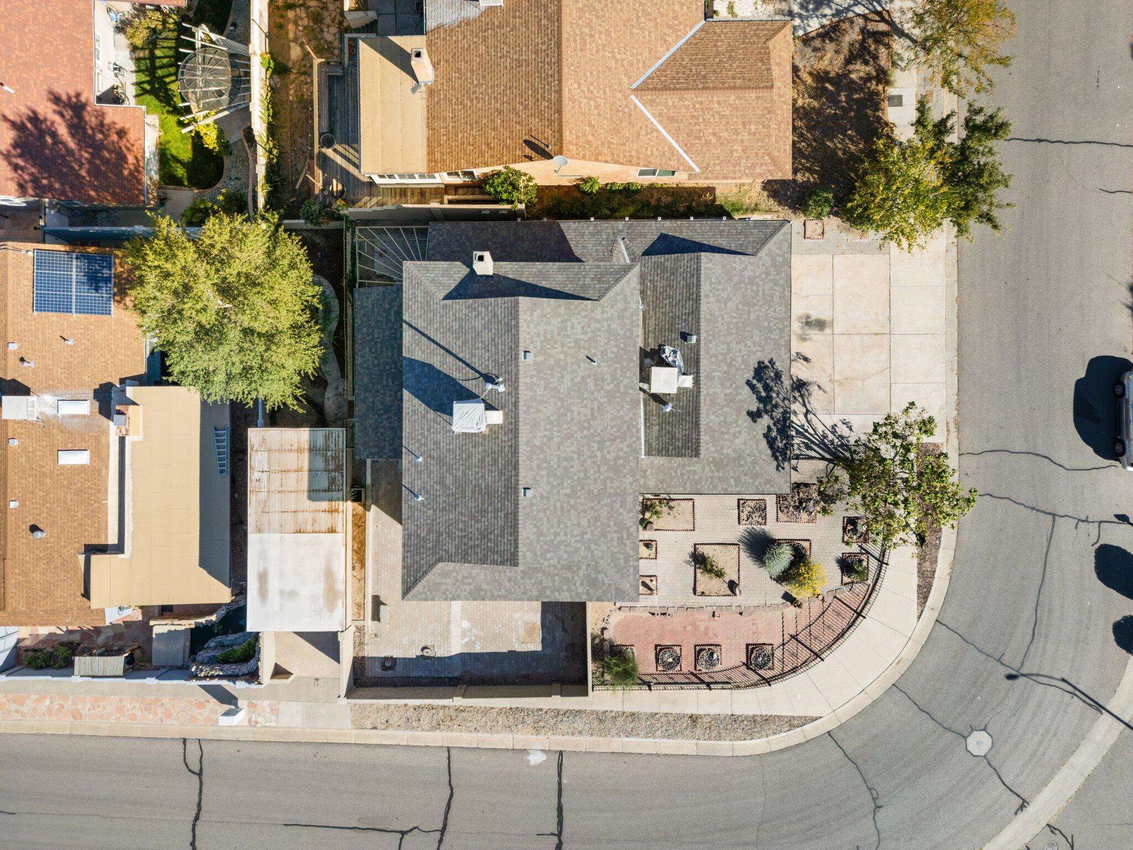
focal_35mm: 24
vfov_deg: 56.8
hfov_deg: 71.6
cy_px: 425
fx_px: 786
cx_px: 566
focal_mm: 6.72
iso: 100
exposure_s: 1/1250
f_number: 1.7
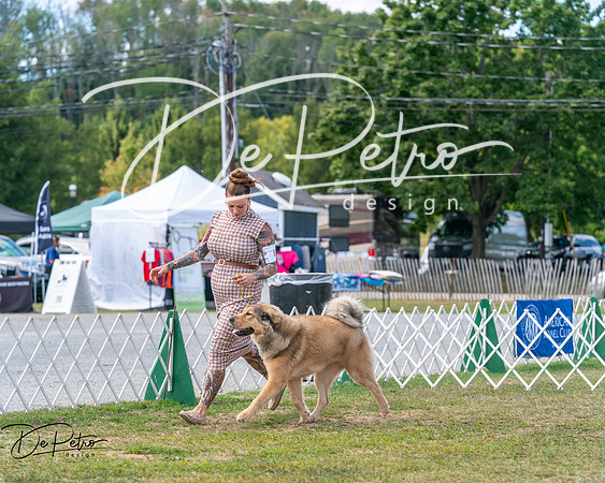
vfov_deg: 11.8
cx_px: 302
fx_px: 2338
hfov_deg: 14.7
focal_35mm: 131
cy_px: 242
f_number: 4
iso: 400
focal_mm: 116
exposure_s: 1/1250
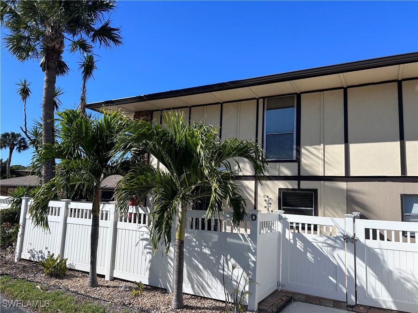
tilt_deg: +8.6
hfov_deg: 67.3
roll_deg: -2.9
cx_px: 209
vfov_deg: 53.1
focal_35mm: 26
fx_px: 314
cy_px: 156
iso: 50
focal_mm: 5.7
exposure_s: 1/4831
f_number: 1.5
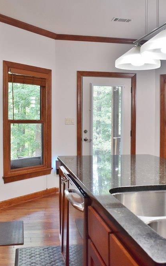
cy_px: 132
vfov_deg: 47.2
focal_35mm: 42
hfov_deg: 30.4
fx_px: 304
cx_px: 99
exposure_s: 1/60
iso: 800
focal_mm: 18
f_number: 4
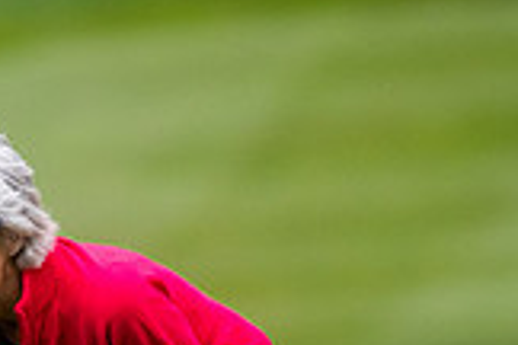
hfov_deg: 1.3
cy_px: 548
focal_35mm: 1616
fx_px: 23251
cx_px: -393
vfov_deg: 0.9
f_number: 3.2
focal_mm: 300
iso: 1600
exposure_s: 1/1600
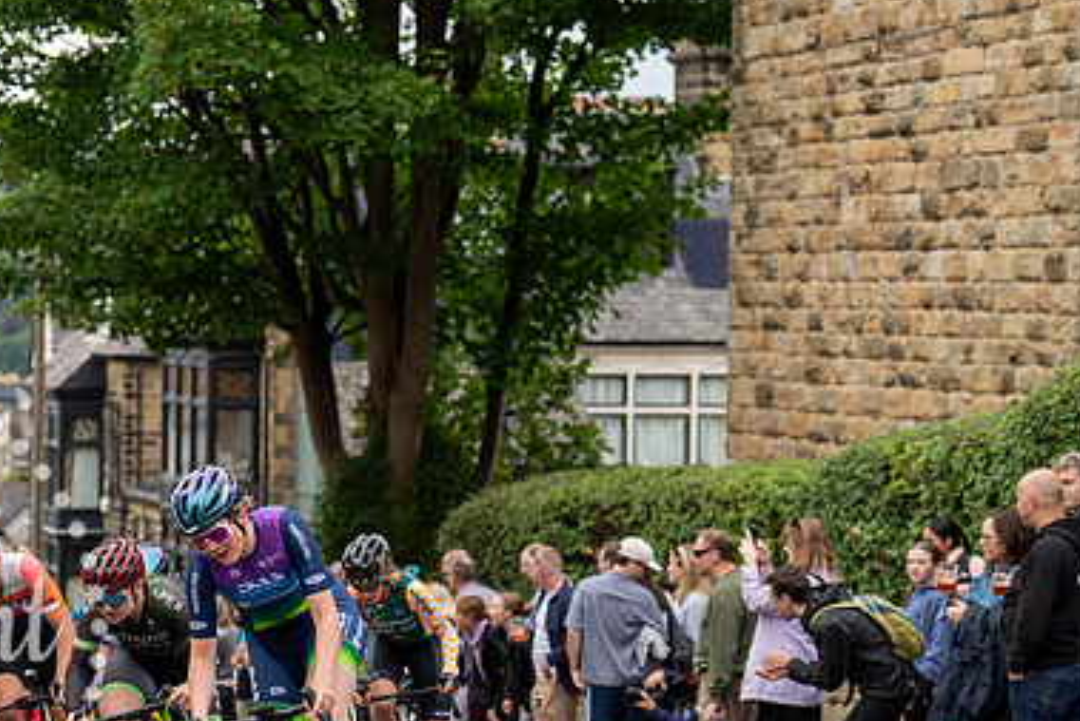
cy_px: 486
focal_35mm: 107
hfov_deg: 19.0
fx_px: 3211
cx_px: 282
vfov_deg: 12.8
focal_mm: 70
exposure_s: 1/500
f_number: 3.5
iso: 500
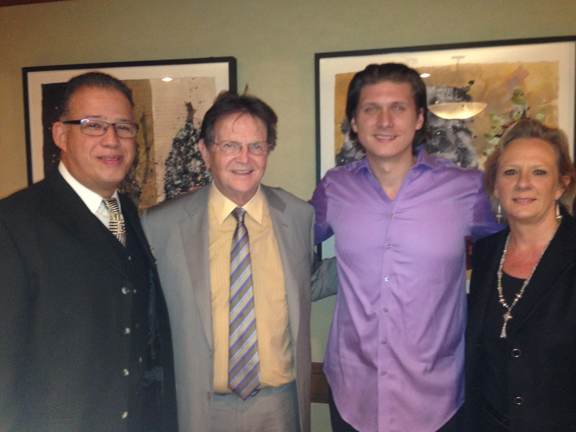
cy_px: 216
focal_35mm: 33
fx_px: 549
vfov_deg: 42.9
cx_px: 288
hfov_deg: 55.4
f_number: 2.4
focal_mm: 4.12
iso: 250
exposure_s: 1/16
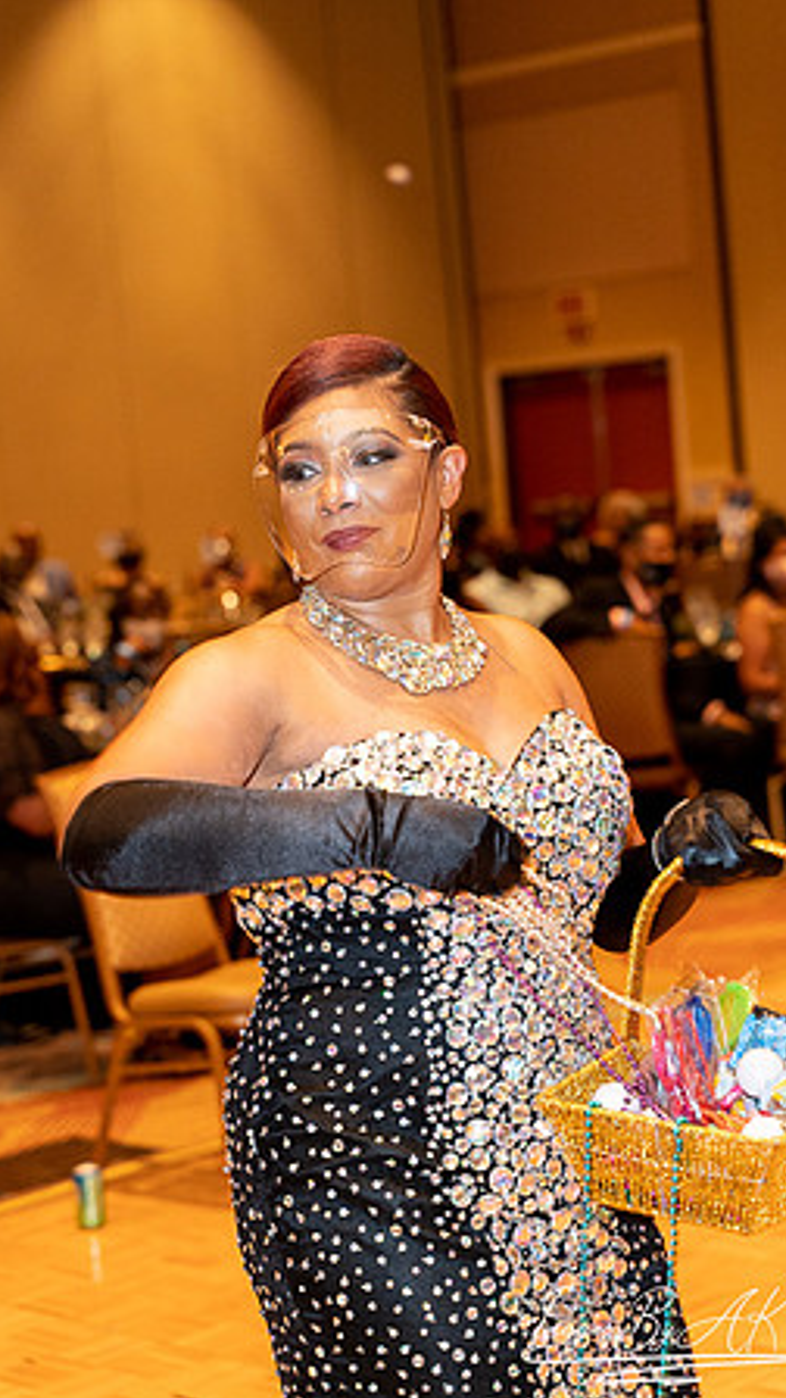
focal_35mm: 79
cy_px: 699
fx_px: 2927
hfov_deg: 15.3
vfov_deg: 26.8
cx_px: 362
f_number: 4
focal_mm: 75
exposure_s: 1/125
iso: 4000
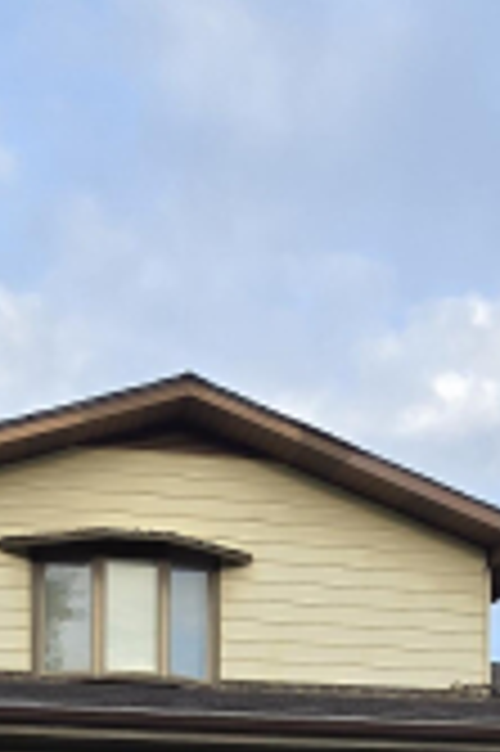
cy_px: 946
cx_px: 133
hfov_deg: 24.8
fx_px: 1127
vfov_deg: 30.3
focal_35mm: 54
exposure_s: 1/447
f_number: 2.2
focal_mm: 2.2
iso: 50
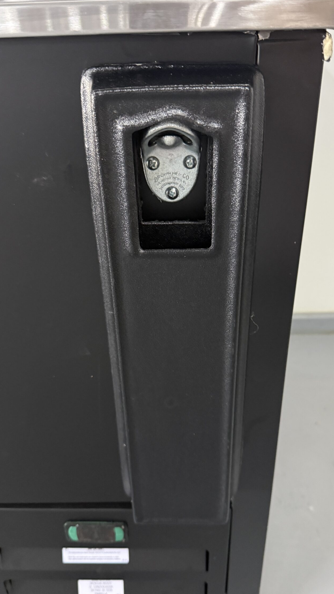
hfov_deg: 38.9
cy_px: 314
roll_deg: -0.9
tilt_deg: -30.5
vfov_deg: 64.3
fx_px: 472
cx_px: 181
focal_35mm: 30
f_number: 1.78
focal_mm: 6.76
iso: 800
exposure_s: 1/33
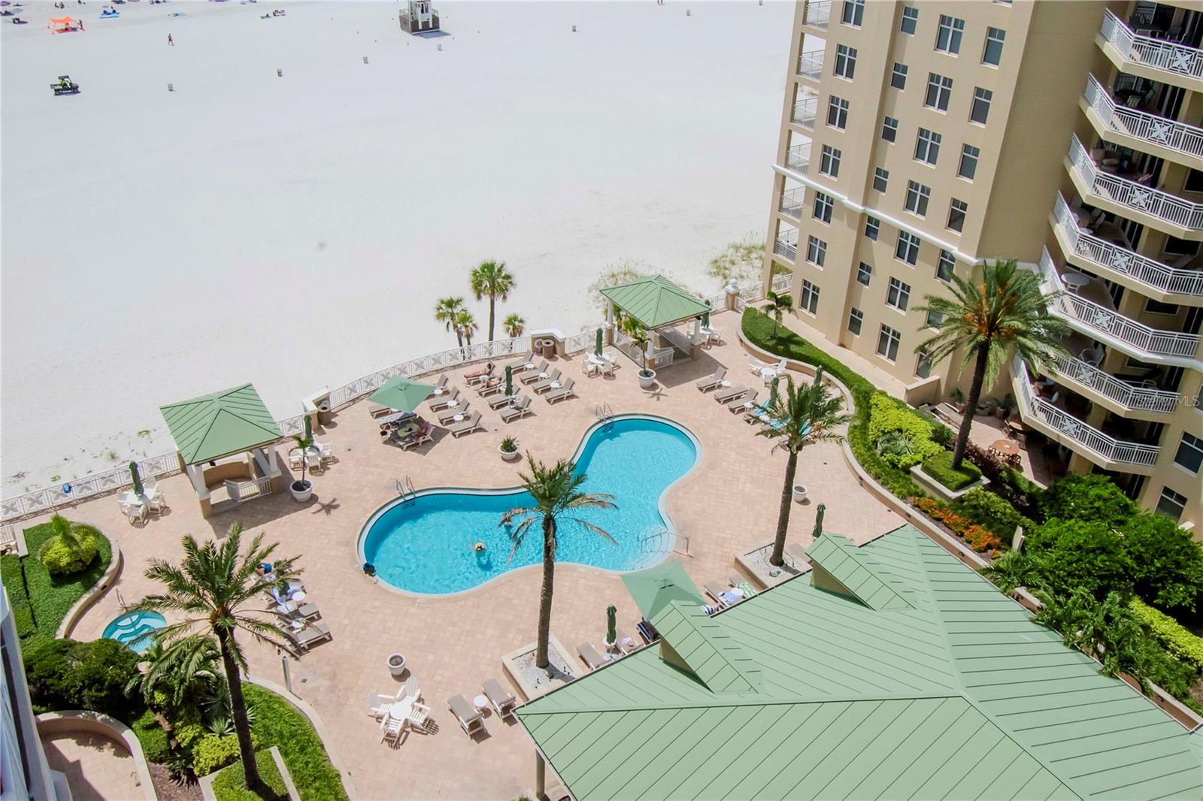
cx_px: 602
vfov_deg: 43.6
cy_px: 400
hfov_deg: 61.9
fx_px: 1002
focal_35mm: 30
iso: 800
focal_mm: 20
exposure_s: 1/2000
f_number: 20
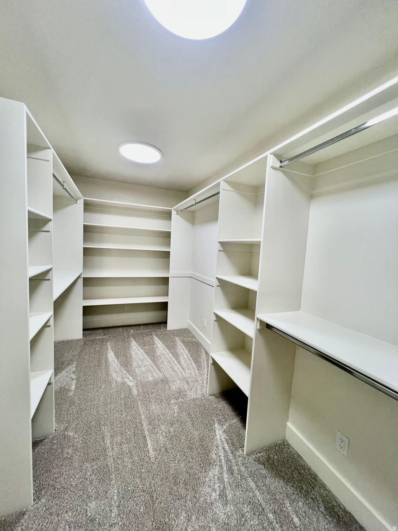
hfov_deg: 89.9
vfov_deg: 106.2
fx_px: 199
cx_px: 199
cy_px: 266
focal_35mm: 13
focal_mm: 1.57
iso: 100
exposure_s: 1/120
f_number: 1.8
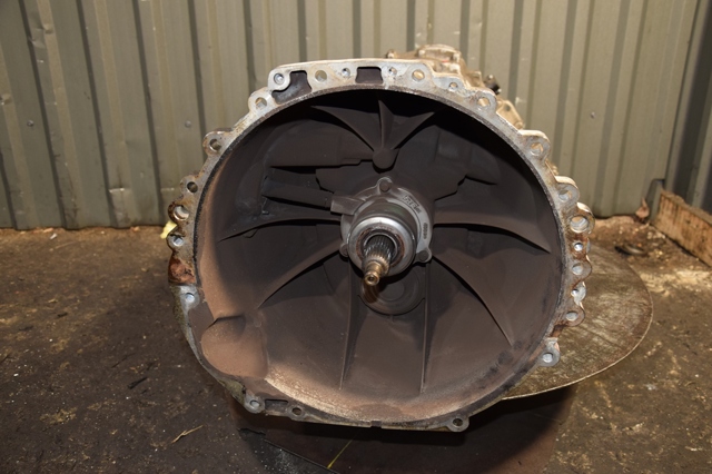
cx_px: 356
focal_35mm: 36
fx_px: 712
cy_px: 237
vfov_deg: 36.8
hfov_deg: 53.2
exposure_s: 1/60
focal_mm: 24
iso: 800
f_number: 5
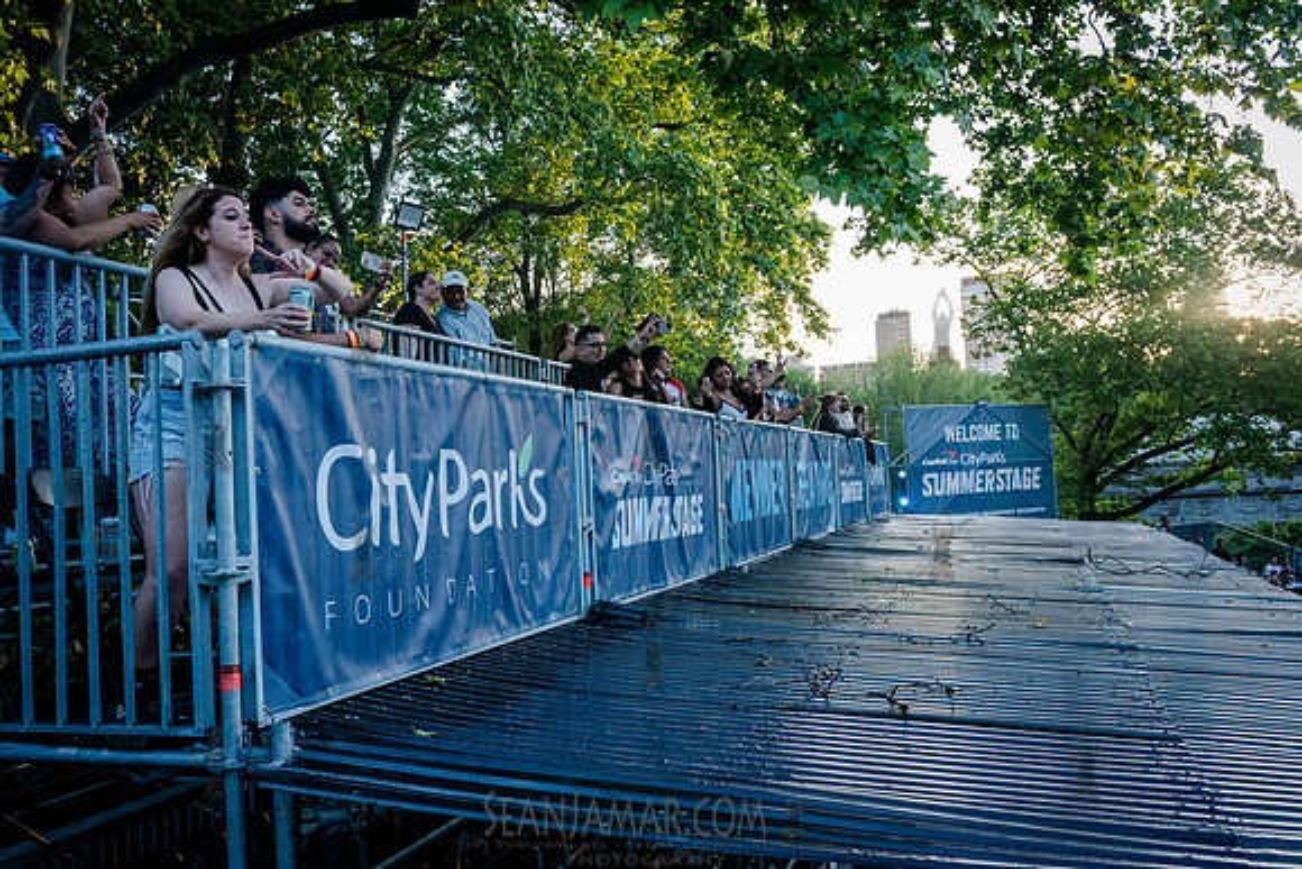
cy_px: 434
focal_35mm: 33
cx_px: 651
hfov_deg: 57.7
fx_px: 1182
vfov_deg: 40.4
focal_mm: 32
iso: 3200
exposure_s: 1/500
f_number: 5.6
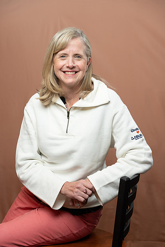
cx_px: 82
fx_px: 474
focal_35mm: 69
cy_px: 124
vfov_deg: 29.2
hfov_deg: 19.7
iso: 320
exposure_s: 1/160
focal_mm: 69
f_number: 4
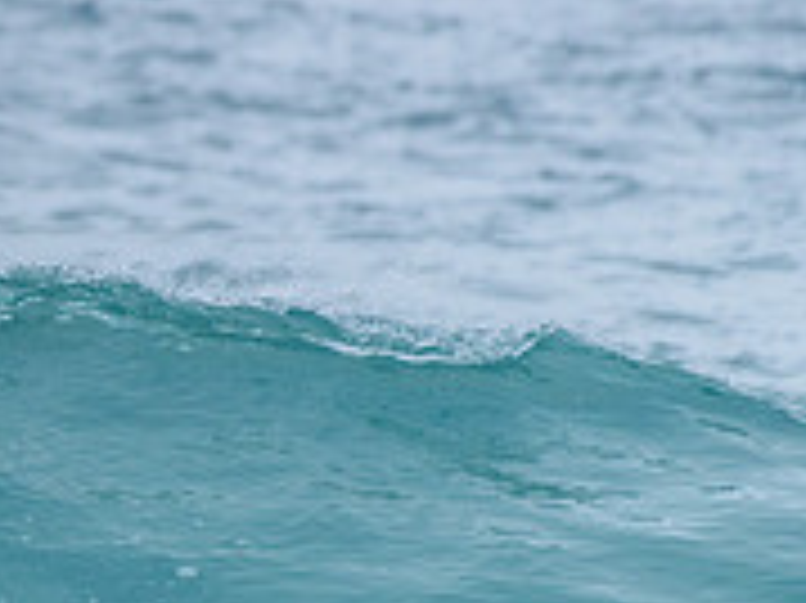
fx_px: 44513
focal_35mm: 1913
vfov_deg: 0.8
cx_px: -534
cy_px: 490
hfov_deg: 1.0
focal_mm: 500
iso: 180
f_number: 5.6
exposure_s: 1/2000
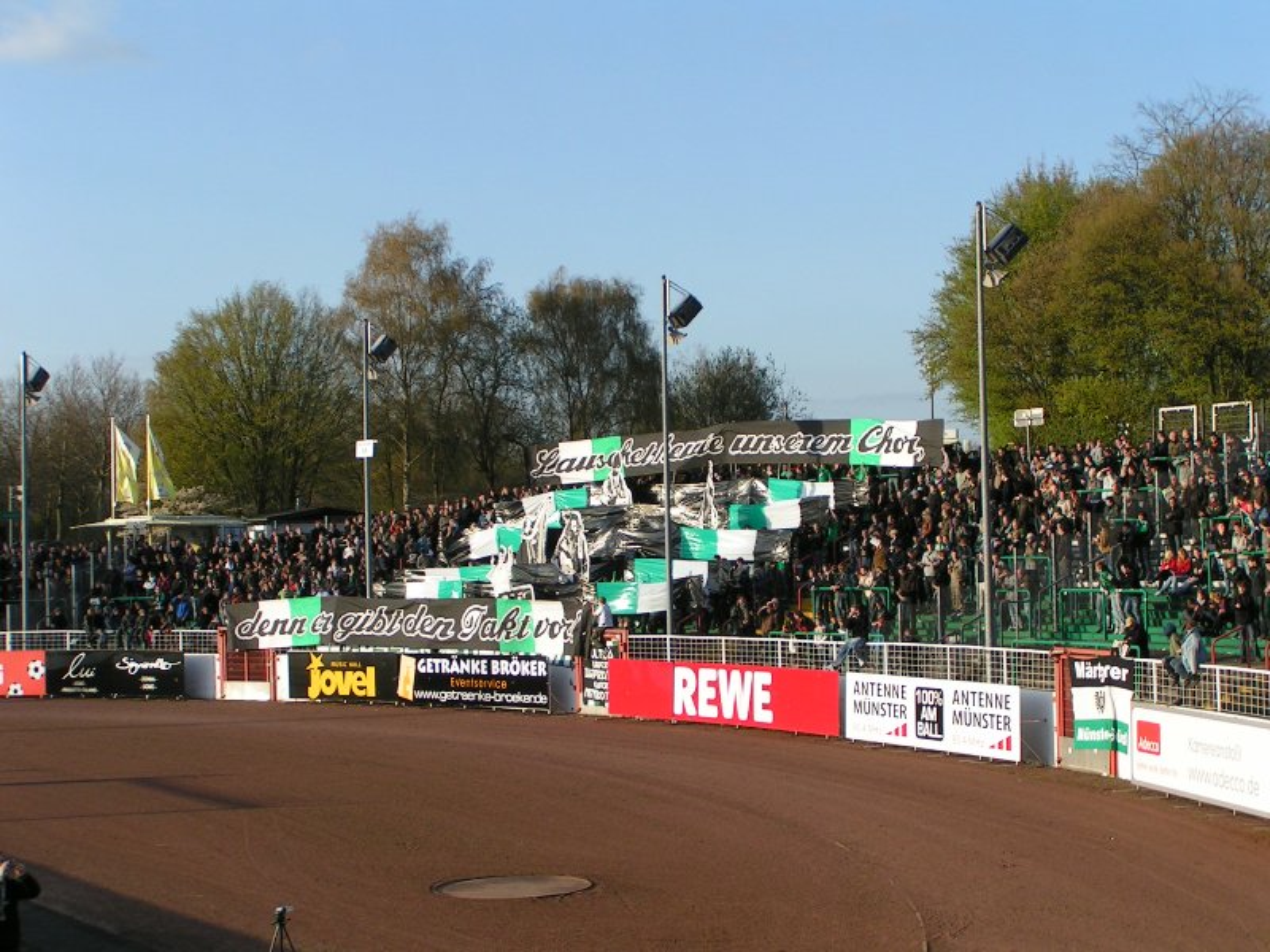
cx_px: 635
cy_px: 476
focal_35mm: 60
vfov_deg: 24.4
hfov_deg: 32.2
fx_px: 2201
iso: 50
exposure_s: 1/320
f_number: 5
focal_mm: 9.2
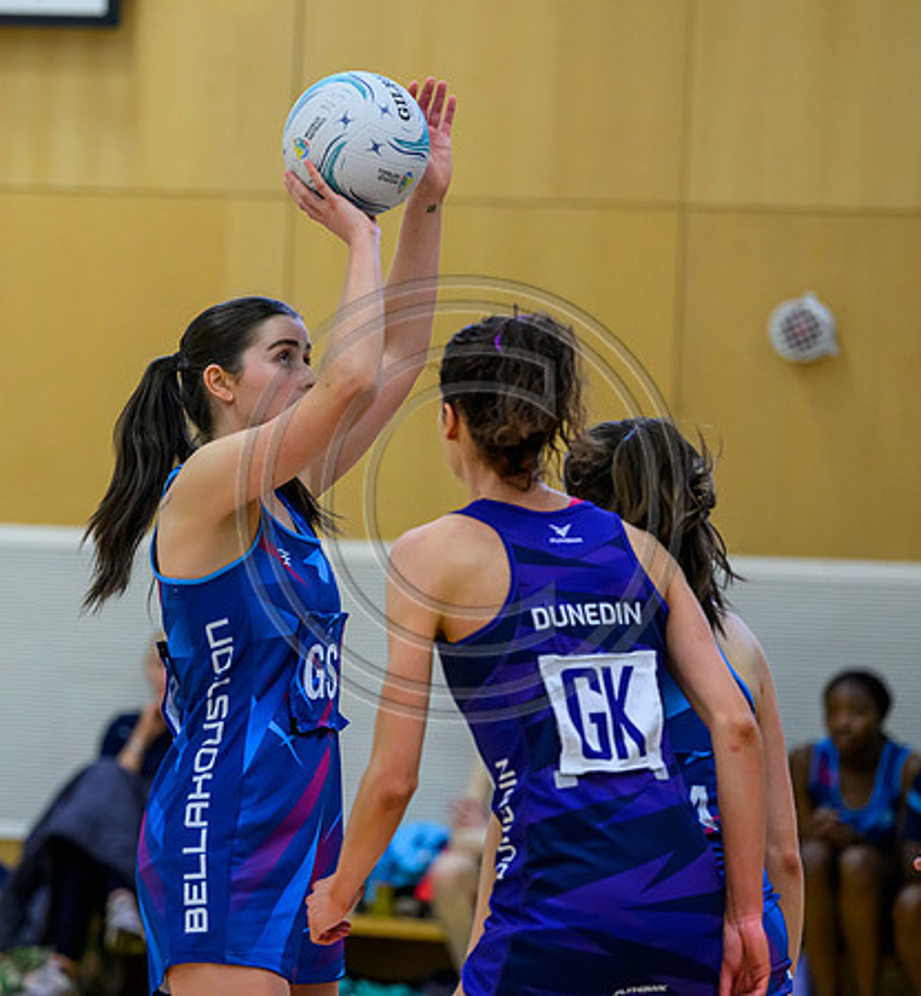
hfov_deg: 7.9
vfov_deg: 8.5
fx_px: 6684
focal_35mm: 213
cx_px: 251
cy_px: 498
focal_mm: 160
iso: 4000
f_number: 3.5
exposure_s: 1/1000
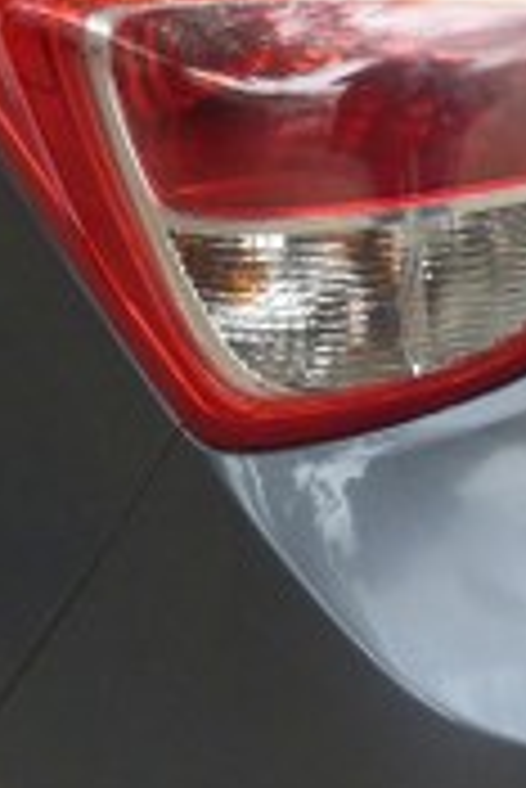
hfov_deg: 11.5
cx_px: 418
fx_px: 2603
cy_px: 81
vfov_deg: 17.0
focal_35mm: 119
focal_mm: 4.5
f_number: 2.8
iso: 100
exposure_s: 1/60
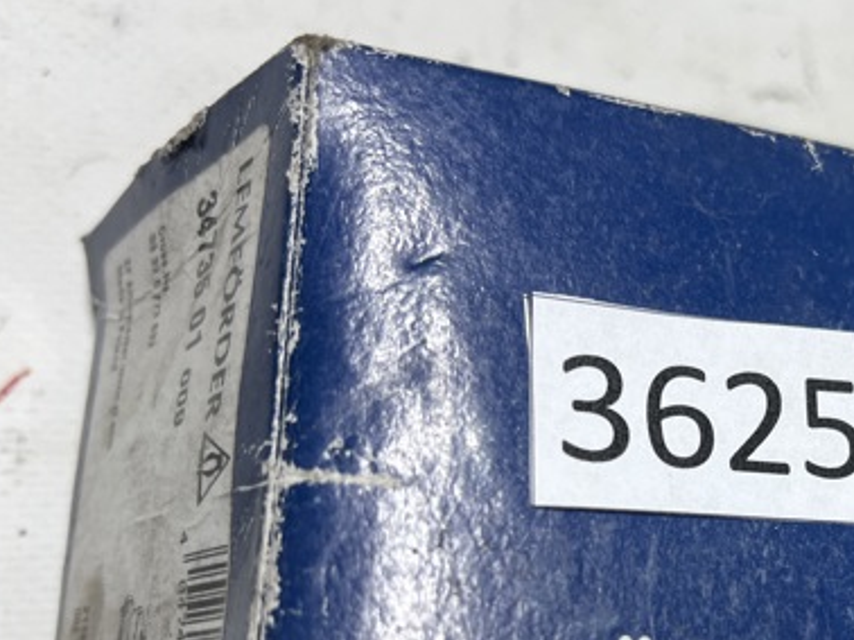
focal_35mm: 44
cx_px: 698
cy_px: 496
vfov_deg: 32.1
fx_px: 1085
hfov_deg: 40.9
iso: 100
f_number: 1.5
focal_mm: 5.7
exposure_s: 1/100
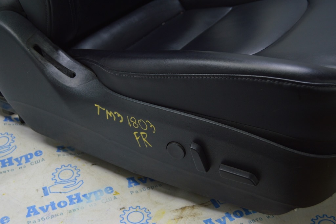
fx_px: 448
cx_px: 168
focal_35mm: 48
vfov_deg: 28.0
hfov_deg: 41.1
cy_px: 112
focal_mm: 32
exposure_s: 1/20
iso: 400
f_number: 5.6
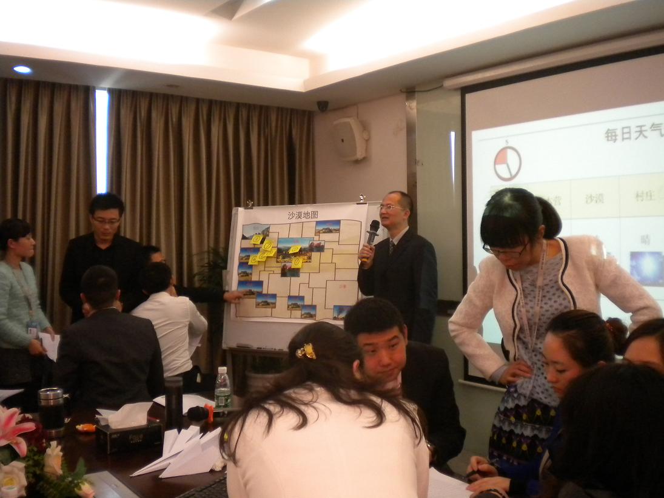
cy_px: 249
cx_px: 332
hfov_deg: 52.6
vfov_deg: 40.7
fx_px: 671
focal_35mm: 35
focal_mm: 6.3
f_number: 3.1
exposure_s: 1/42.2
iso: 400
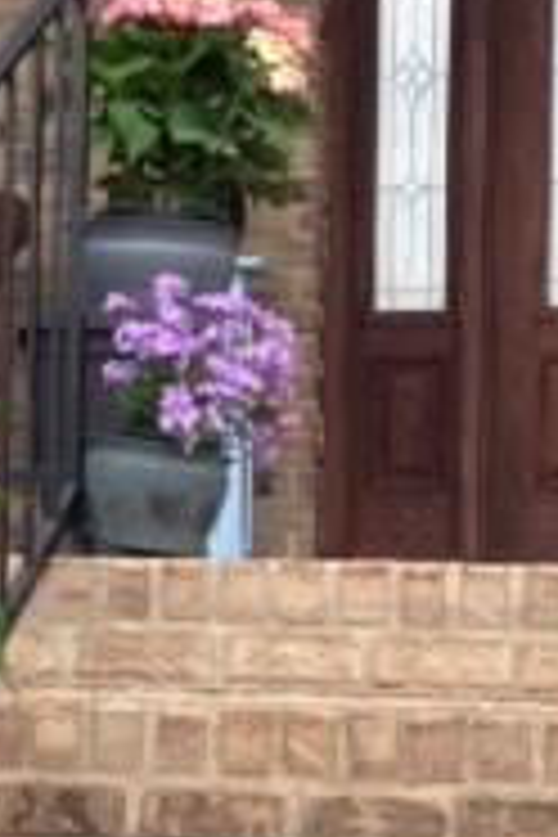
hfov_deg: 11.6
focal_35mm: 118
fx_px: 2743
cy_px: 472
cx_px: 108
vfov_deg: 17.3
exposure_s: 1/246
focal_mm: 4.12
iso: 50
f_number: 2.4
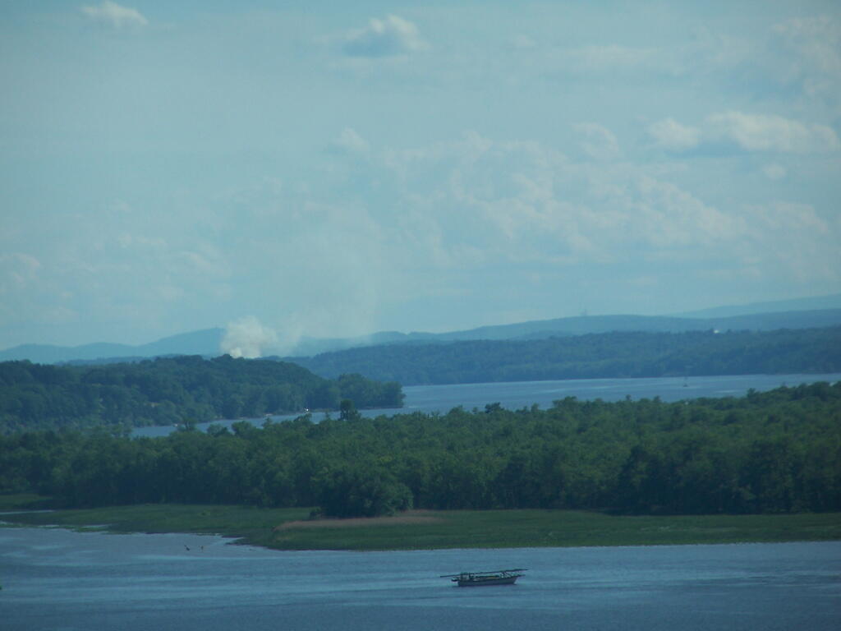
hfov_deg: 5.2
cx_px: 420
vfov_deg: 3.9
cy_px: 316
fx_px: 9232
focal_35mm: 380
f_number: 3.7
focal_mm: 63
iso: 80
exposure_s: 1/640
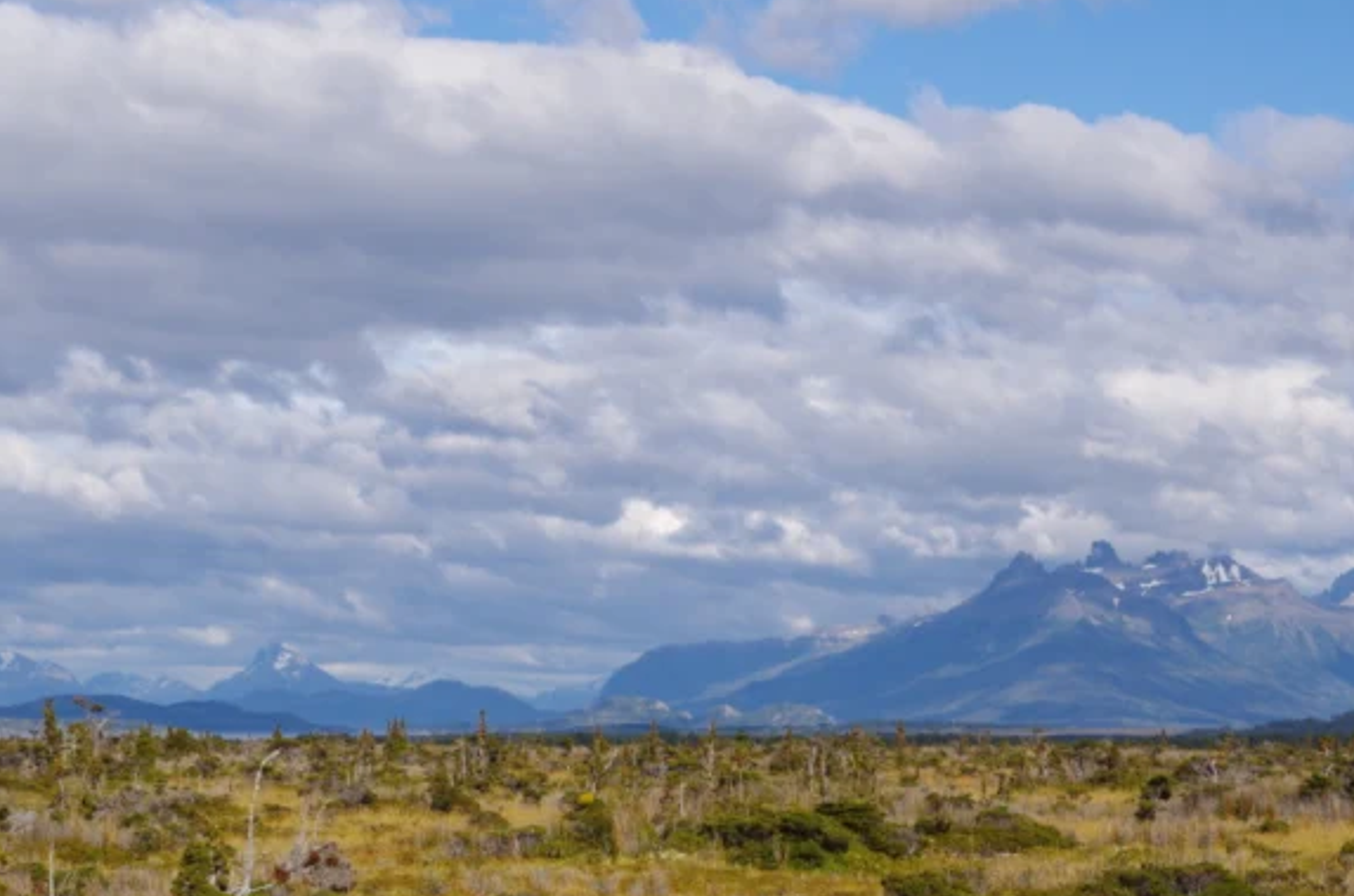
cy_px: 688
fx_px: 3523
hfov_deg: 21.7
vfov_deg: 14.4
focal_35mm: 94
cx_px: 867
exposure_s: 1/160
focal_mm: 35
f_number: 11
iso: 100
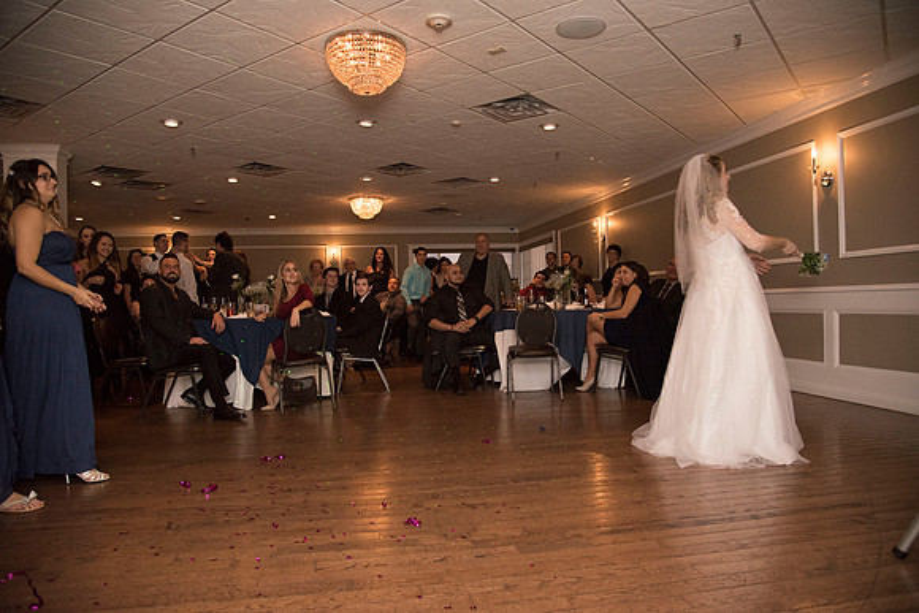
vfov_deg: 53.2
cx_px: 460
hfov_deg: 73.7
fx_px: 613
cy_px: 306
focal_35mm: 24
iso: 2000
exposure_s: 1/200
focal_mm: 24
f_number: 4
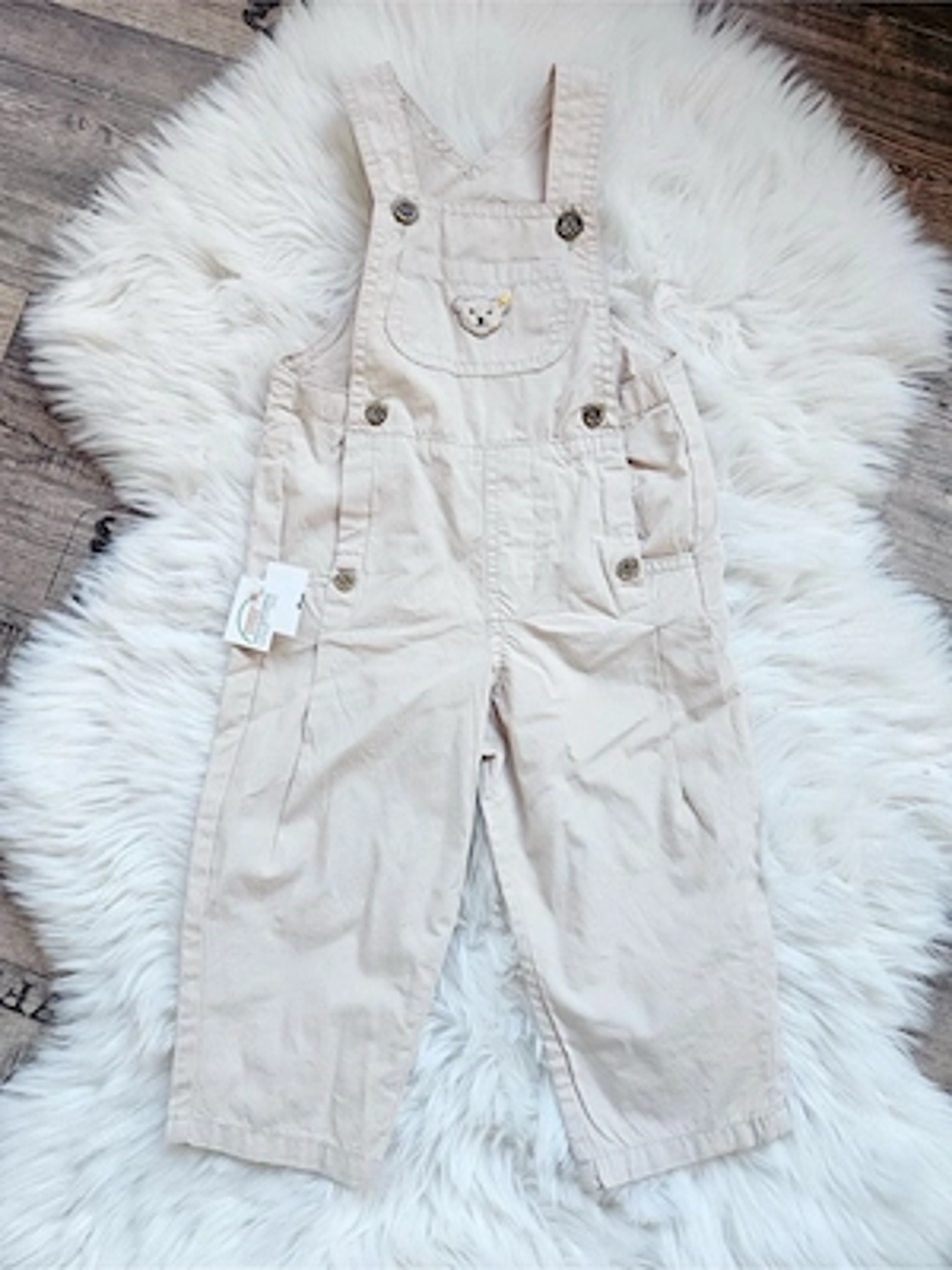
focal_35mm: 23
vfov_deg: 73.9
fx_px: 843
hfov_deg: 58.9
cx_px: 476
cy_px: 635
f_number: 1.8
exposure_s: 1/180
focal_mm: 5.4
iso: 200
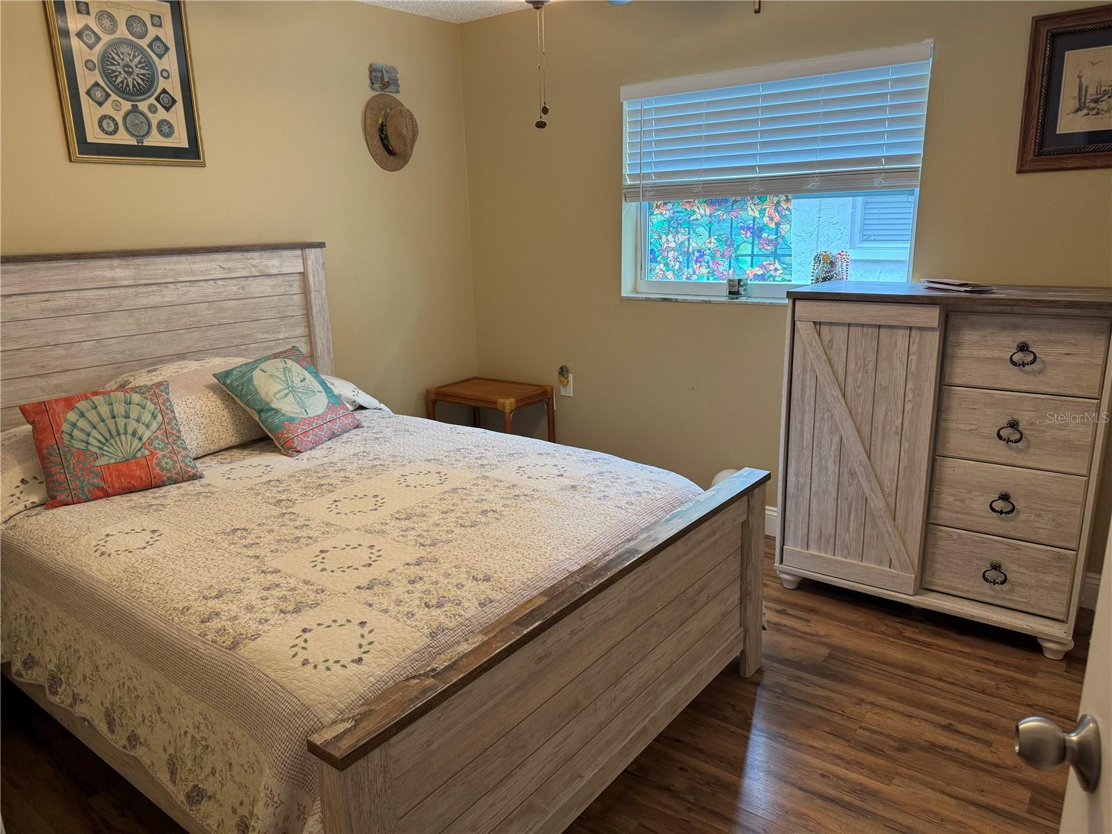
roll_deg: +1.1
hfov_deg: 71.6
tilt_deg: -14.7
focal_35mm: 24
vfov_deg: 56.8
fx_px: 771
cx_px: 556
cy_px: 417
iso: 160
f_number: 1.78
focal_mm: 6.76
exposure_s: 1/60
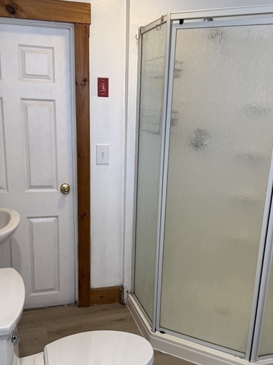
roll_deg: -1.6
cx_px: 141
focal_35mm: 35
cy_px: 211
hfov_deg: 40.7
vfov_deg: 52.4
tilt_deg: -15.6
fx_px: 368
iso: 125
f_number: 1.78
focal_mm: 6.76
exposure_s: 1/60
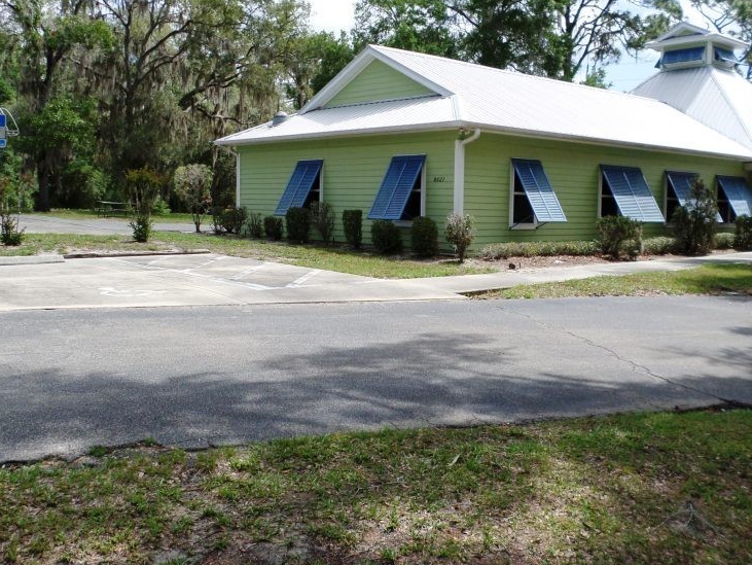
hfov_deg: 52.6
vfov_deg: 40.6
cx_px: 356
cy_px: 240
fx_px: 761
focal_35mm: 35
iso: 80
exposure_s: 1/1500
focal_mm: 4.5
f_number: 2.5
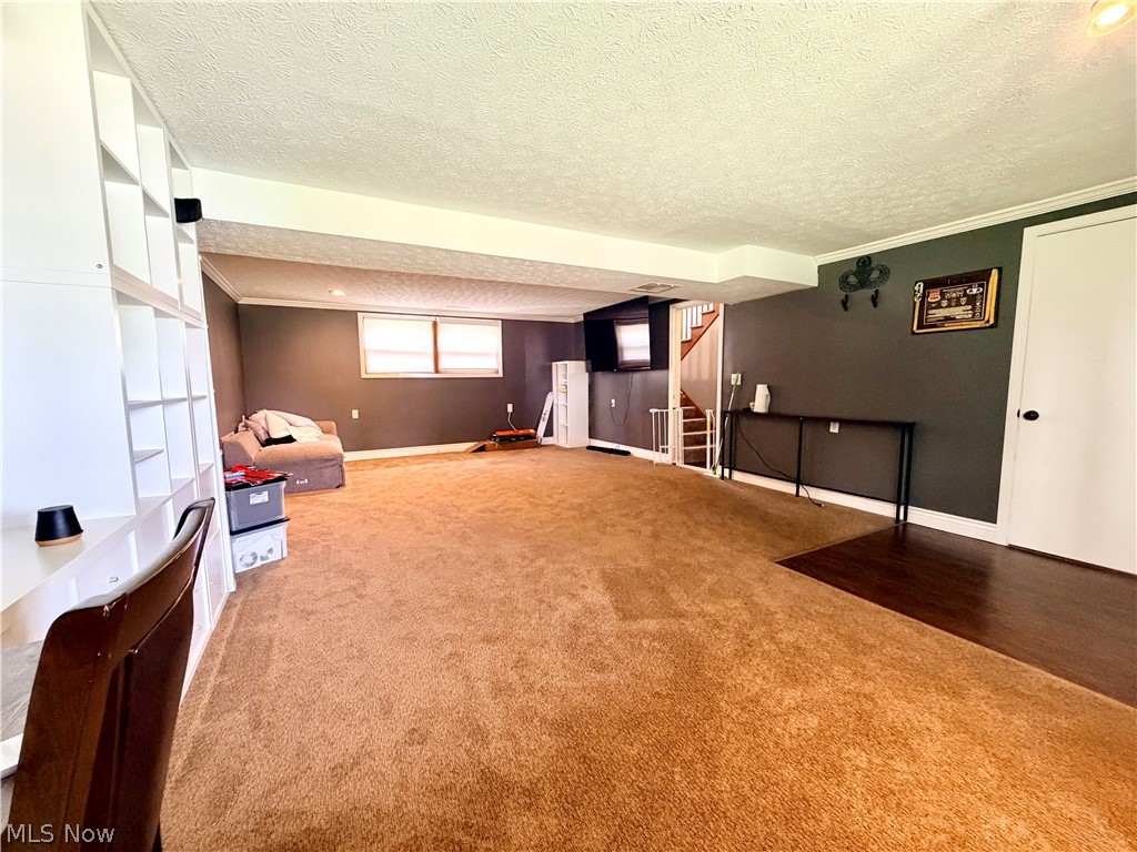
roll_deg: +0.6
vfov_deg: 85.7
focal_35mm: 14
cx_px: 568
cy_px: 426
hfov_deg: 102.1
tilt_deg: -5.8
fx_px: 460
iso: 500
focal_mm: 2.22
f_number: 2.2
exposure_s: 1/60
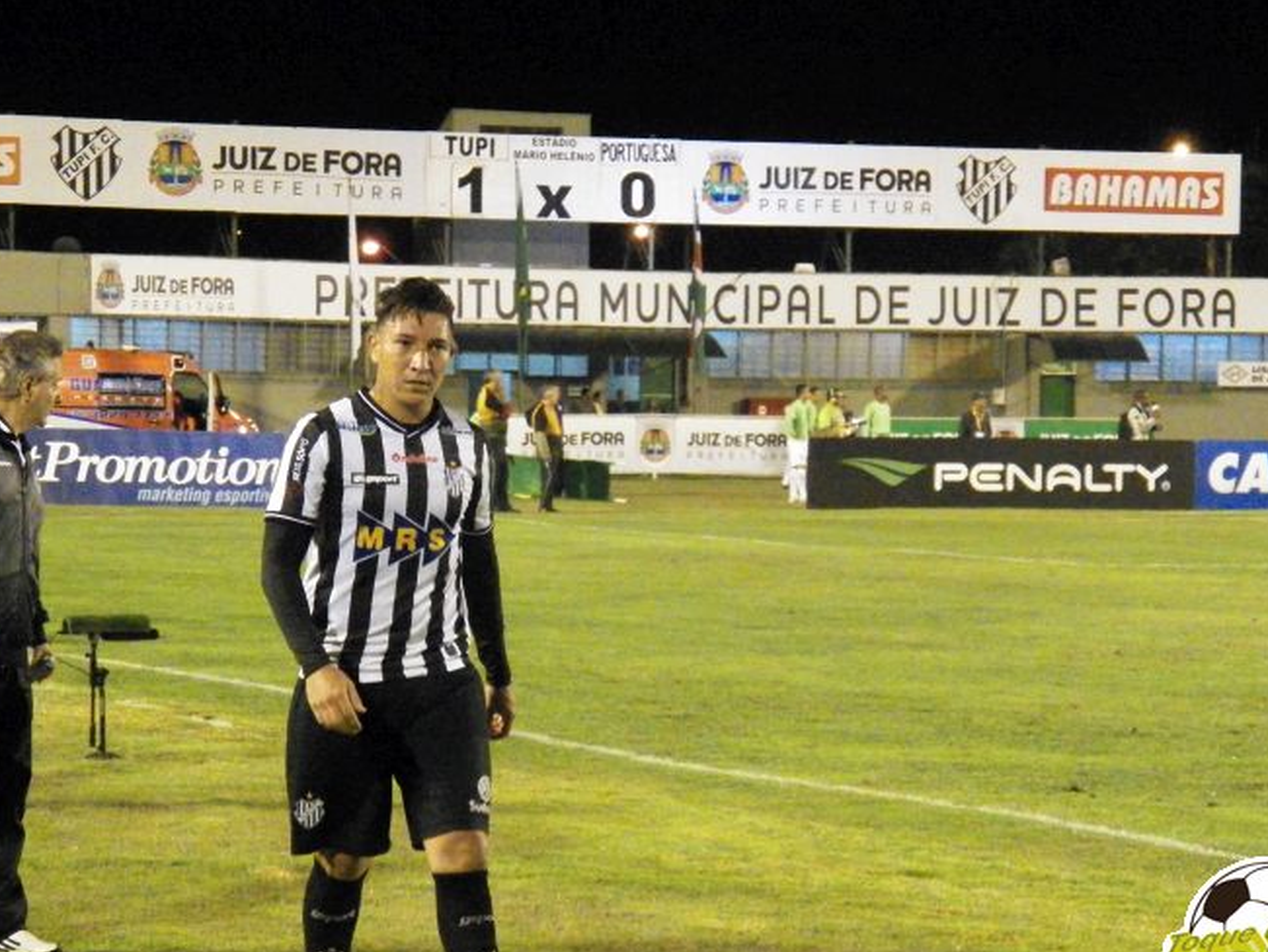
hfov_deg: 14.2
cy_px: 455
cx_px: 593
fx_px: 5094
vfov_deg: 10.7
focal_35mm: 139
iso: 3200
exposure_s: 1/125
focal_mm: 20.2
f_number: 3.6
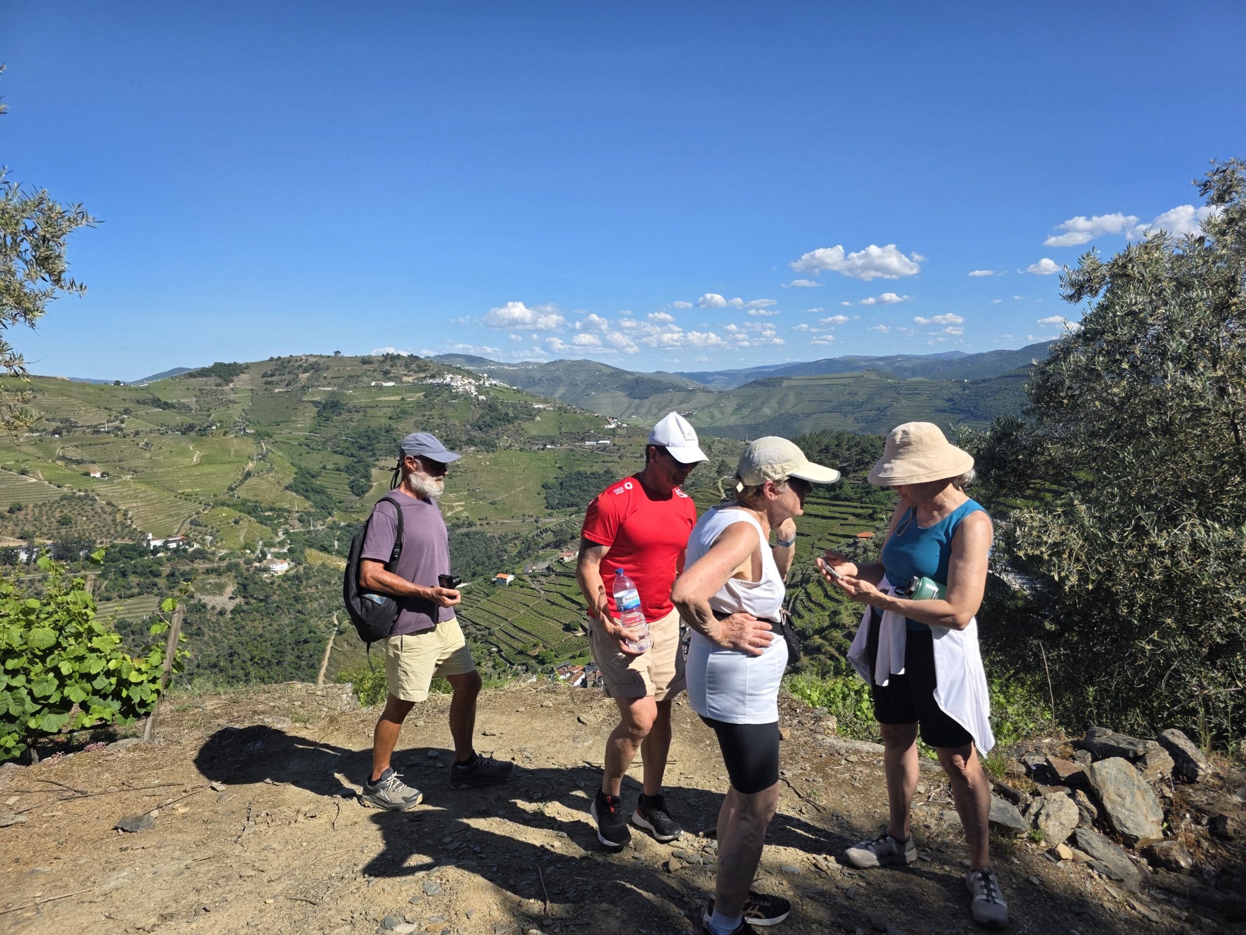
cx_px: 623
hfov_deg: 73.9
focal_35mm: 23
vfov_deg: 58.9
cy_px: 468
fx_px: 828
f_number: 1.7
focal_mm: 6.3
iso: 80
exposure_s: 1/5447
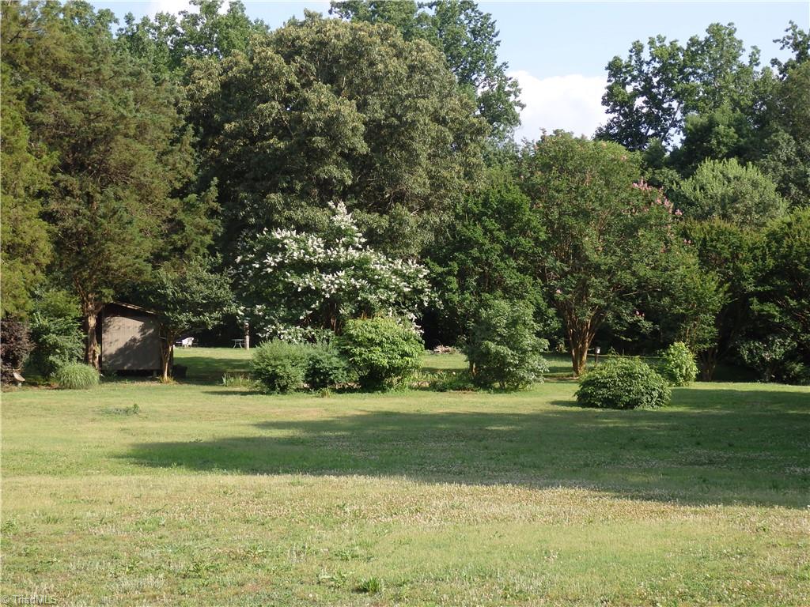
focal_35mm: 54
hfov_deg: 35.5
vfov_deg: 27.0
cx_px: 405
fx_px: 1264
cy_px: 304
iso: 100
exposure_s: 1/320
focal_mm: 9.8
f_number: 4.1
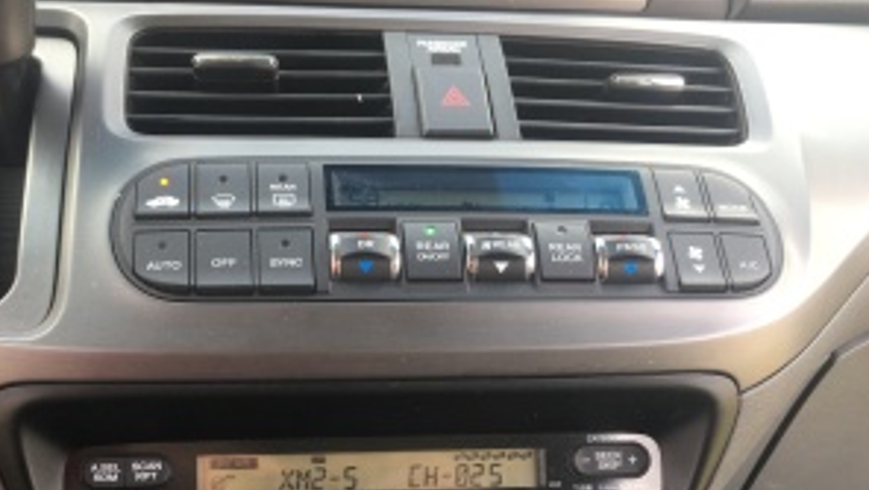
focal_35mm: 39
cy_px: 393
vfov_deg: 29.8
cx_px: 370
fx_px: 899
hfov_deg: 51.4
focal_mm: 4.15
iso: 32
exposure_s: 1/60
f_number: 2.2
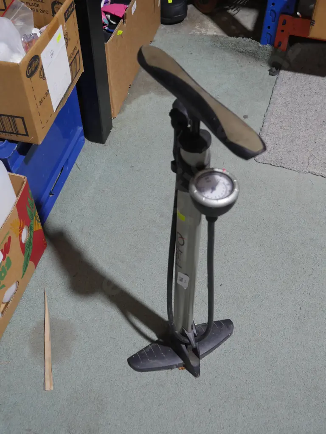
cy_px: 217
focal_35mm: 44
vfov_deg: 42.9
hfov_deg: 32.9
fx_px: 552
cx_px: 163
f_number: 4.7
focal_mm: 22
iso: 800
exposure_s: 1/60
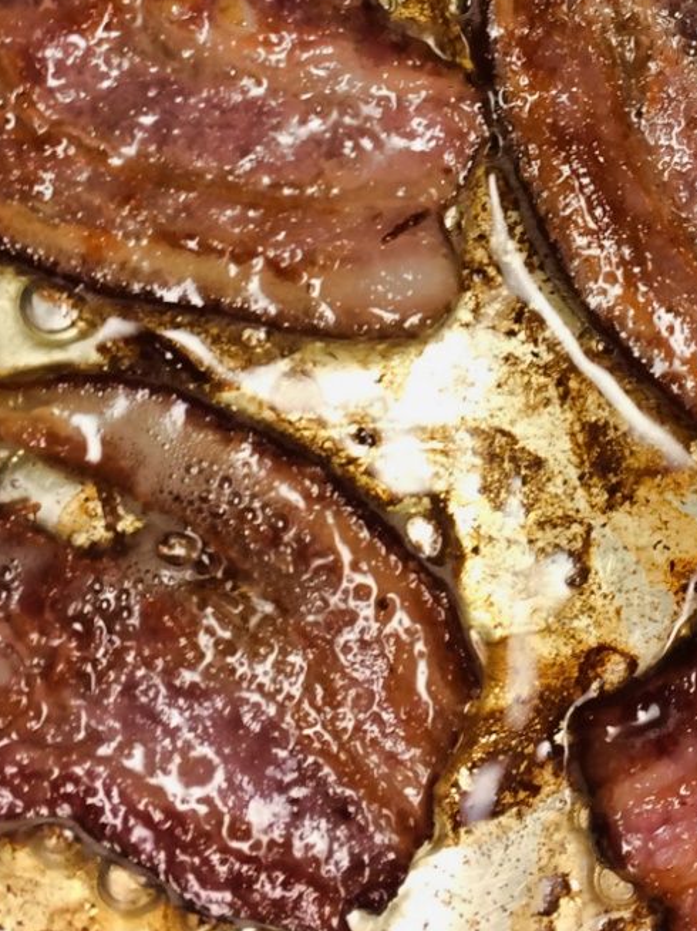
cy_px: 159
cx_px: 525
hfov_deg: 20.5
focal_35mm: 71
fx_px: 1907
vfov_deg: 26.8
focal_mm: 4.15
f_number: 2.2
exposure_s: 1/33
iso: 64
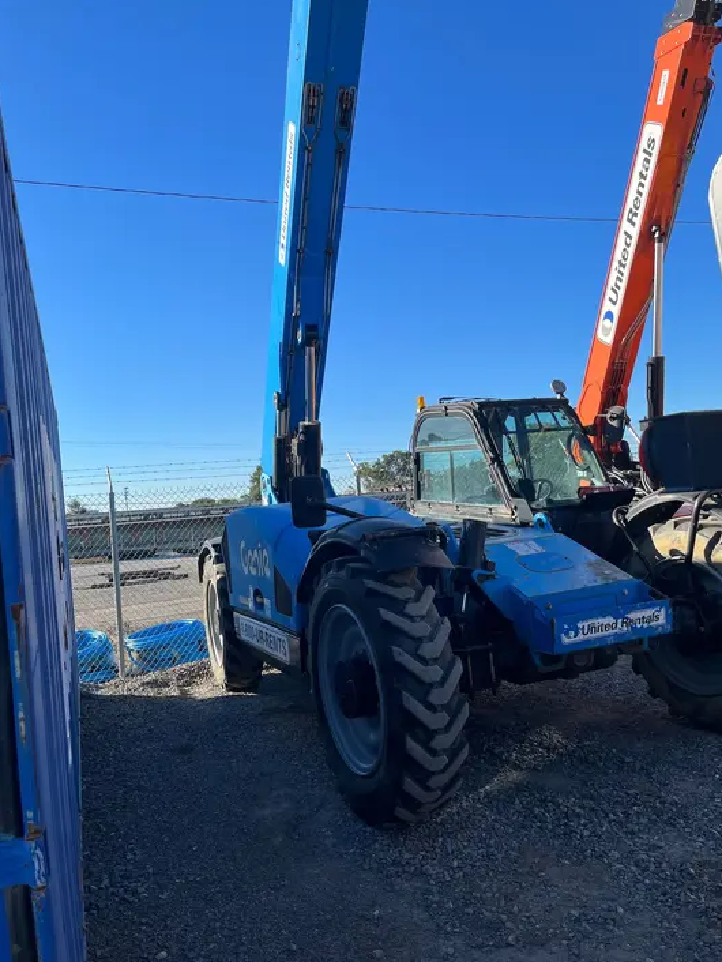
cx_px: 360
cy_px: 484
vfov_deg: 65.3
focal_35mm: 27
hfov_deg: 51.4
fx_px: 750
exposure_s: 1/2222
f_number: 1.6
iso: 50
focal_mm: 5.1
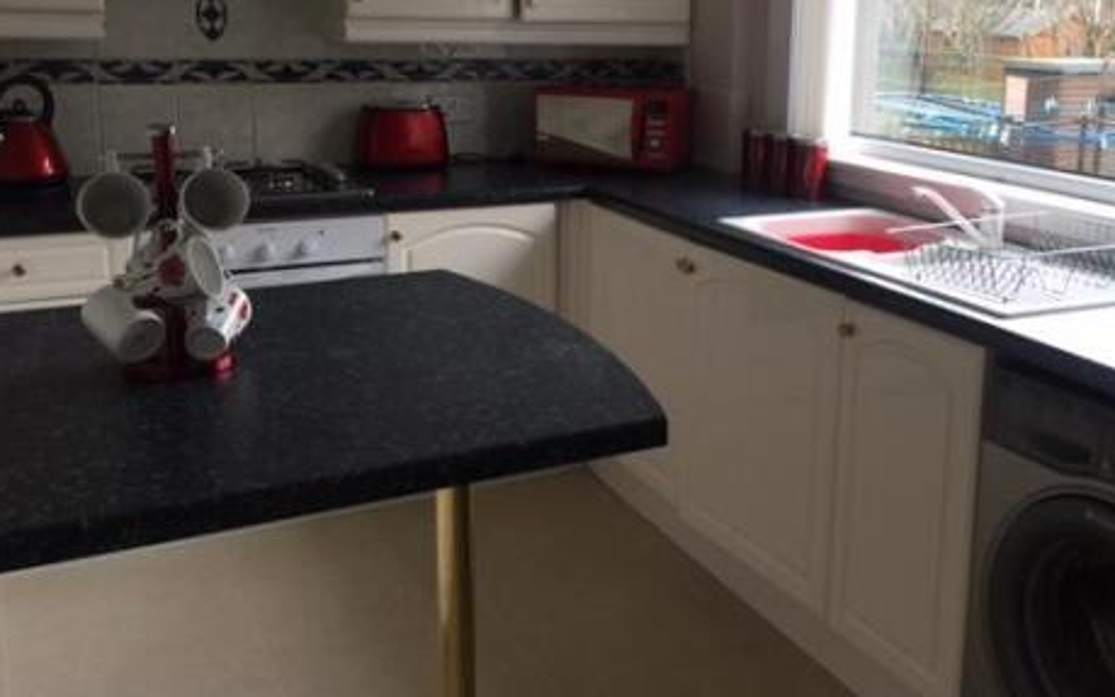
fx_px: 1185
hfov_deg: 50.1
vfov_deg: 32.5
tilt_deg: -12.8
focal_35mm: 39
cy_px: 237
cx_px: 660
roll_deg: -1.4
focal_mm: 4.15
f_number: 2.2
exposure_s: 1/30
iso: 32
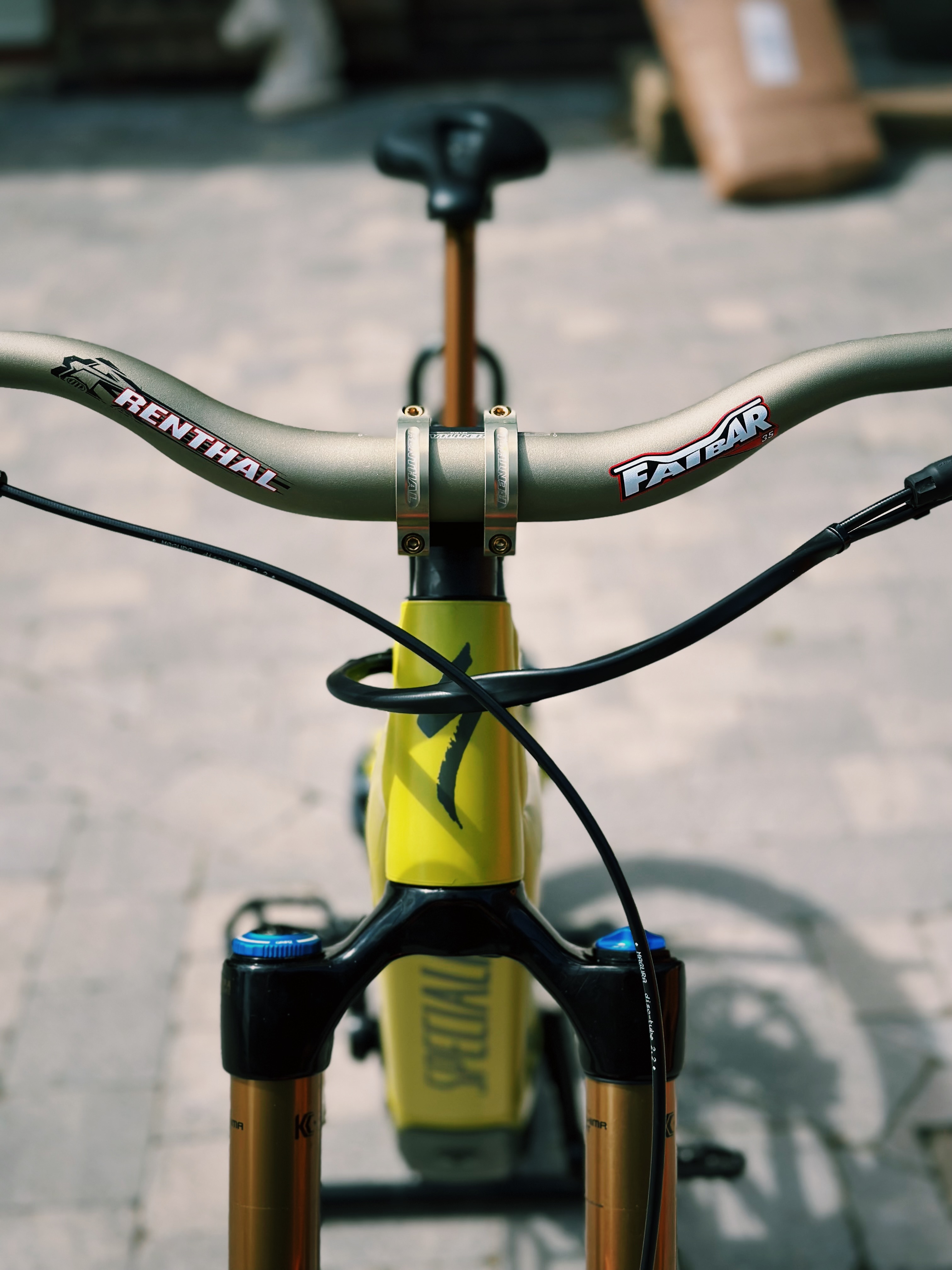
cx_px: 476
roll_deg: +3.1
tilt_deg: -27.6
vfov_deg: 39.7
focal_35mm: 48
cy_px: 635
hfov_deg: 30.3
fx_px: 1760
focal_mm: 6.86
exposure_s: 1/4785
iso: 100
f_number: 1.78
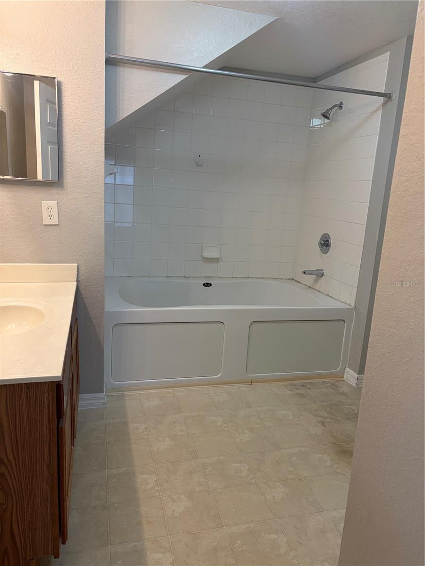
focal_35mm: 26
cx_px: 212
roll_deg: -3.7
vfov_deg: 67.3
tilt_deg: -11.7
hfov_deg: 53.1
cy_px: 283
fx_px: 426
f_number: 1.6
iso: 125
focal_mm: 5.96
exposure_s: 1/120
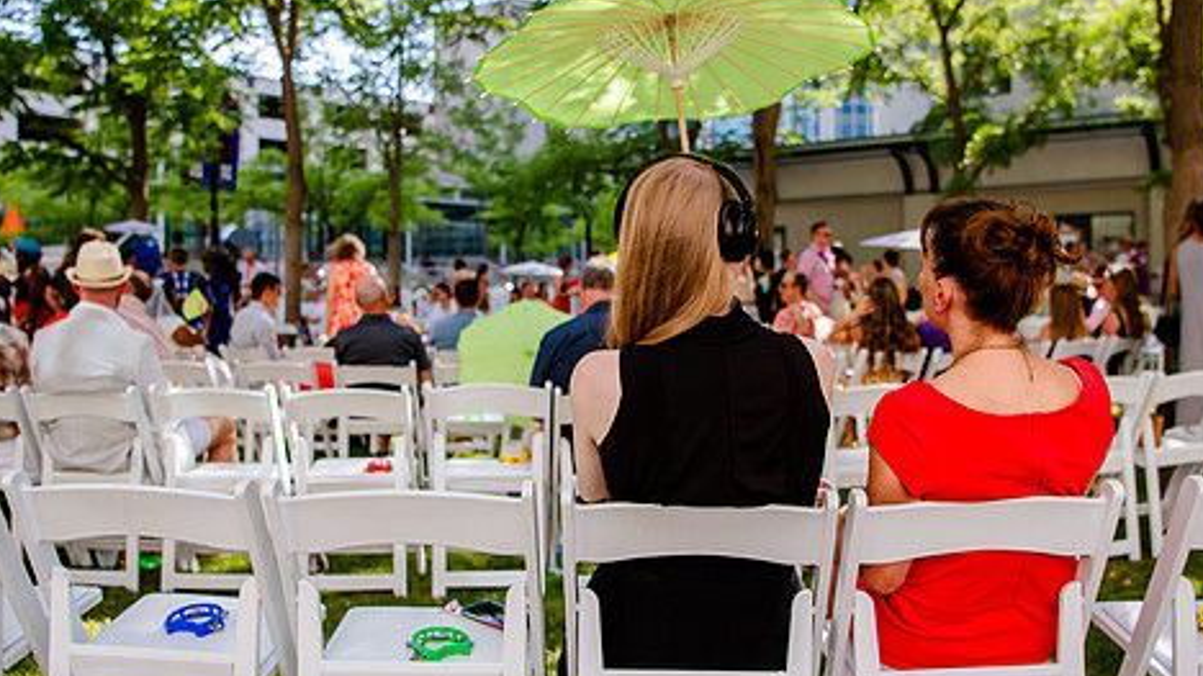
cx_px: 600
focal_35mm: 36
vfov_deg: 32.8
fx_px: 1148
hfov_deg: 55.3
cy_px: 327
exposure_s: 1/640
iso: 200
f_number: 2.8
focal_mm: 24
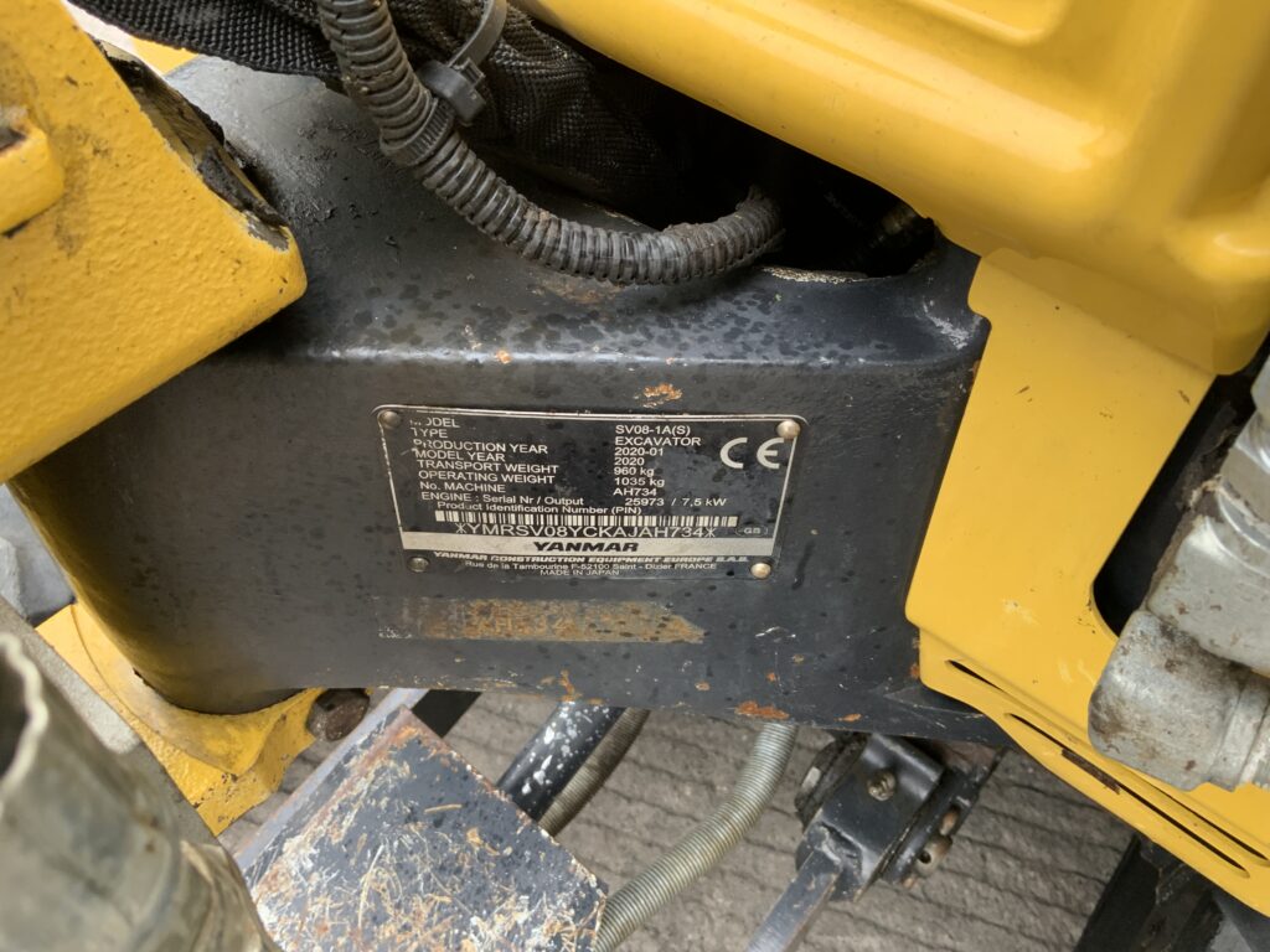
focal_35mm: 29
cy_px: 476
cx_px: 635
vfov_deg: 48.2
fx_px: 1064
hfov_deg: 61.7
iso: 50
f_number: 1.8
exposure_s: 1/122
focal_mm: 3
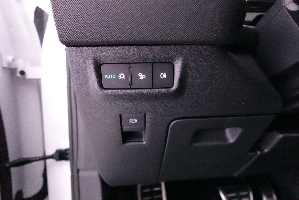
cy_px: 100
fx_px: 166
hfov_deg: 84.0
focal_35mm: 20
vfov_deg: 61.9
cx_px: 150
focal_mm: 7.6
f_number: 2
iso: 6400
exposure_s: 1/40
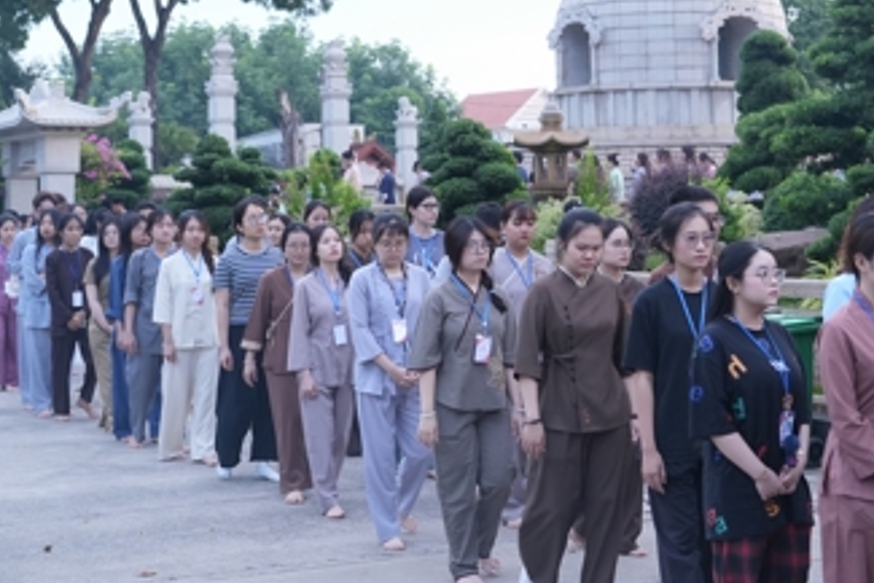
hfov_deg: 28.3
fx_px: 1700
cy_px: 93
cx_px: 680
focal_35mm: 70
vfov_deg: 19.2
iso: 1250
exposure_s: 1/400
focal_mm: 35
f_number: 3.2
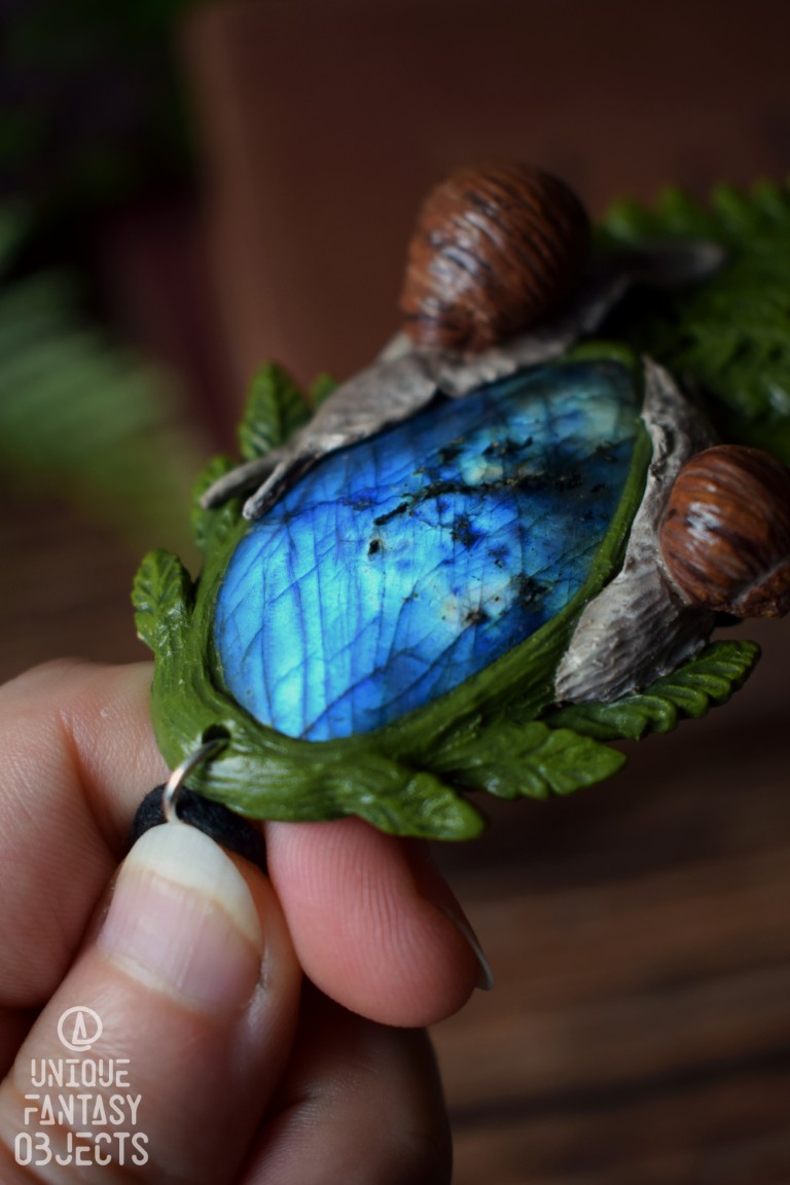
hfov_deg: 25.1
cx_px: 395
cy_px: 592
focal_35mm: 54
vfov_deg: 36.9
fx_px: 1777
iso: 400
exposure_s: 1/100
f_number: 4.8
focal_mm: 36
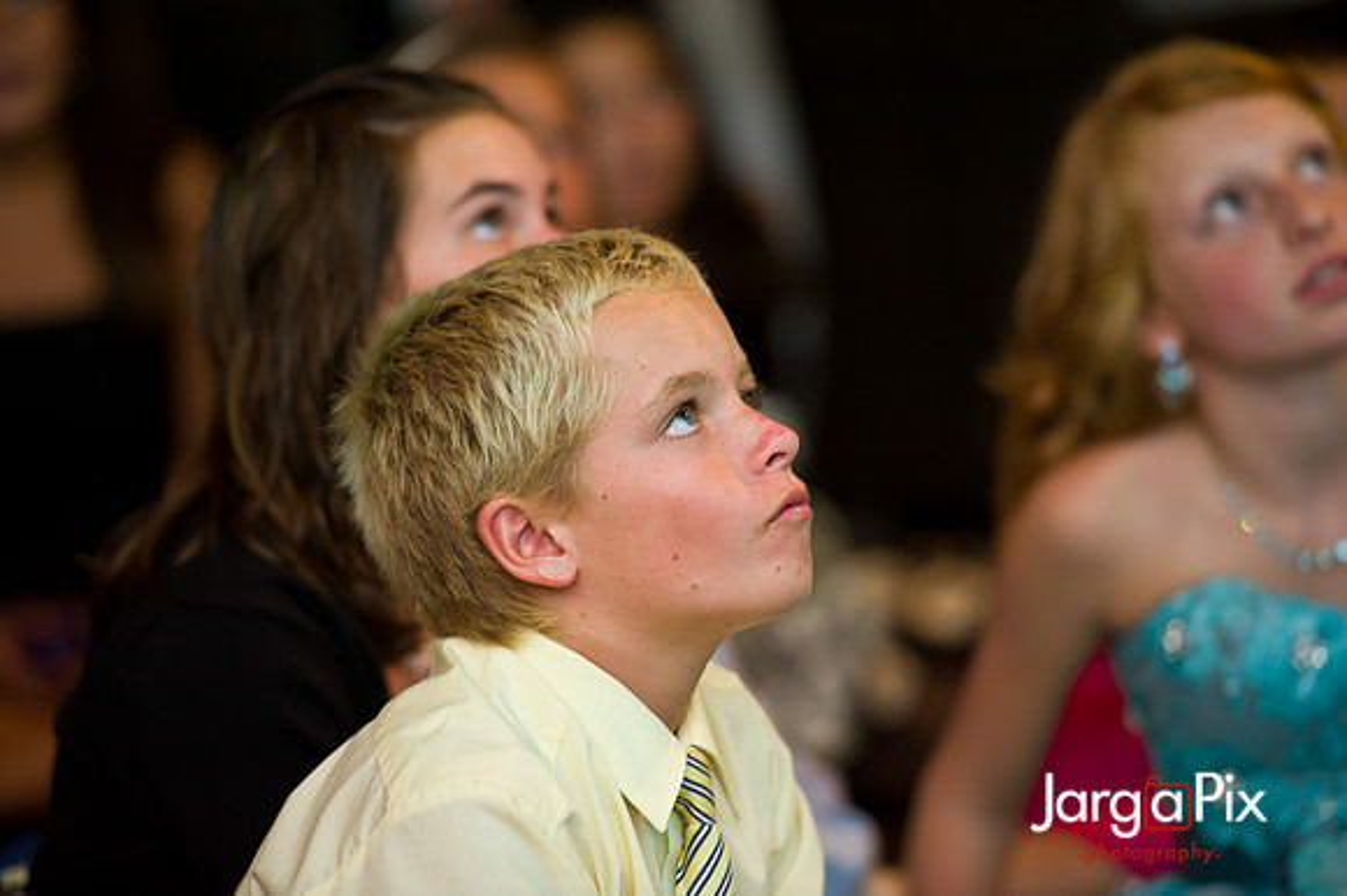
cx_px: 674
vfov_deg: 6.9
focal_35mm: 200
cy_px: 448
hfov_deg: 10.3
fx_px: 7479
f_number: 2.8
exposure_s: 1/50
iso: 1600
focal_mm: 200
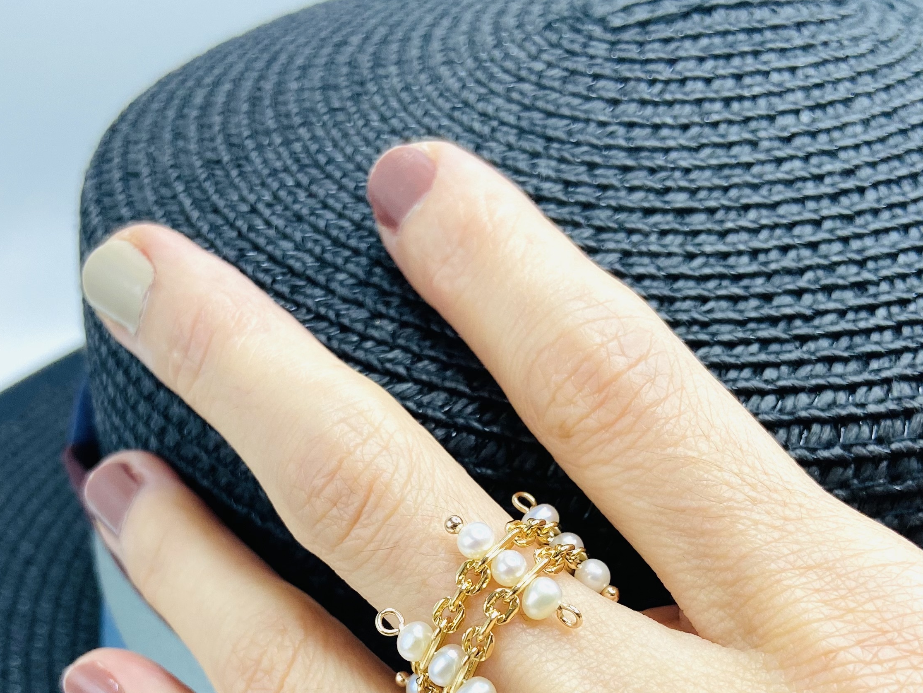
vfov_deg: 29.6
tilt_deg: -38.9
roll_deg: -0.4
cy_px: 619
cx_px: 454
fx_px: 1253
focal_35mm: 47
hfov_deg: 40.4
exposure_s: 1/100
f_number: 1.8
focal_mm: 4.25
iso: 80
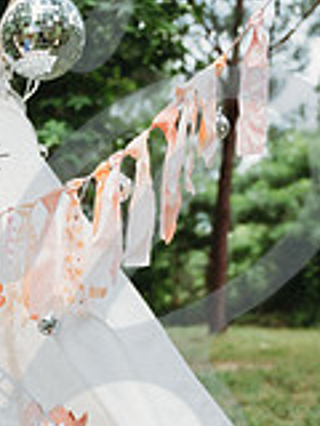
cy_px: 365
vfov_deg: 28.9
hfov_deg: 21.5
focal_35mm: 65
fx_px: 801
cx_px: -27
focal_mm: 24
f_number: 2.8
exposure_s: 1/125
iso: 200
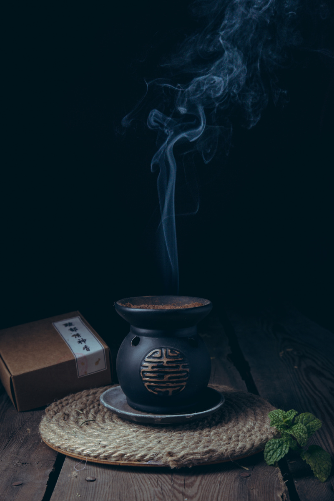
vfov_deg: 35.6
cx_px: 167
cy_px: 250
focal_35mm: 56
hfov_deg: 24.2
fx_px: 779
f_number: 10
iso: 200
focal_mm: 56
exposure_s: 1/160
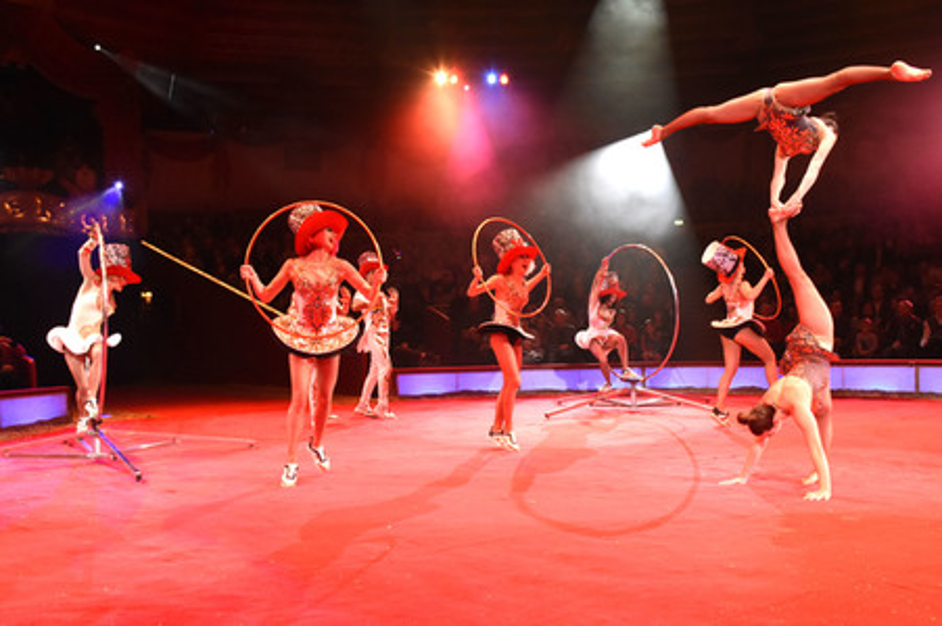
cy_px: 313
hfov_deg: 57.3
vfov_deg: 39.9
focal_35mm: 33
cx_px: 471
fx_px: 863
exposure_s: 1/160
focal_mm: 22
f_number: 6.3
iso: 2500
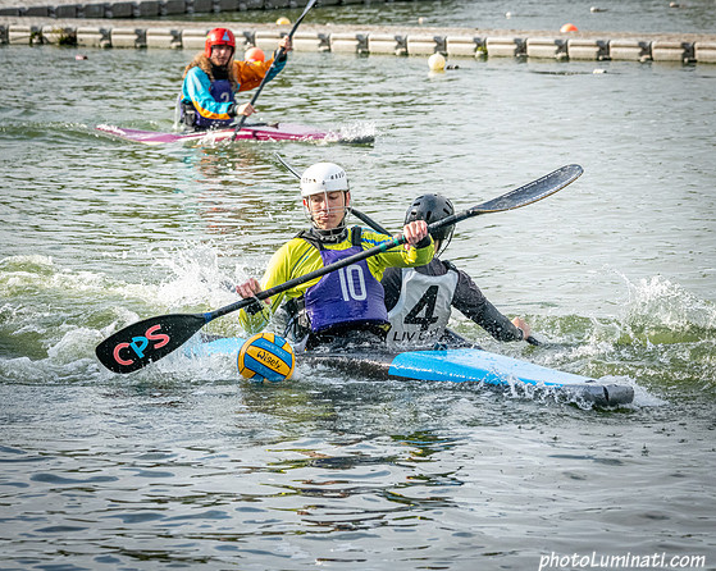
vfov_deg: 7.4
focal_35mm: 210
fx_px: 4445
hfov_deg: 9.2
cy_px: 287
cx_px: 357
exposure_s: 1/3200
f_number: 9
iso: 3200
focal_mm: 185
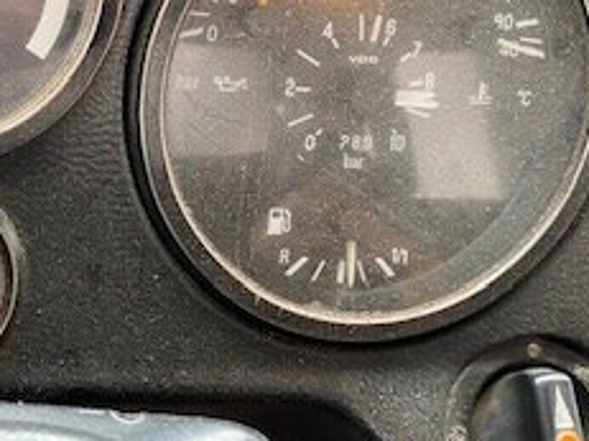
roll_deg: -14.0
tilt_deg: -44.7
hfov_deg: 25.0
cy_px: 79
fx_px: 1224
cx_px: -69
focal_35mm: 72
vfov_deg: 20.2
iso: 200
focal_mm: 4.25
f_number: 1.8
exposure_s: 1/60
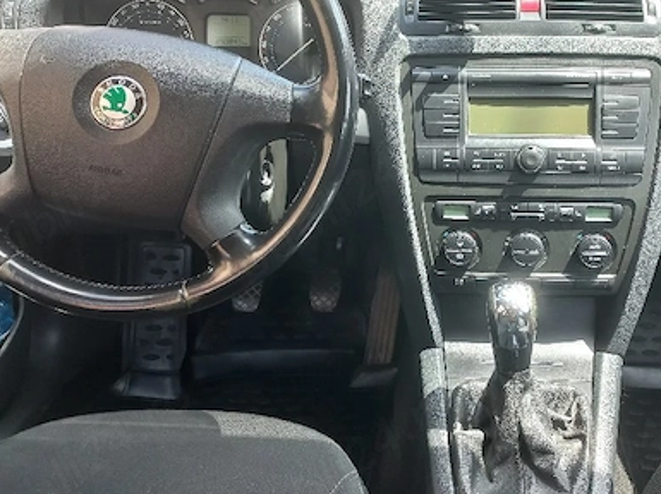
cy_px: 208
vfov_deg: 36.7
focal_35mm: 39
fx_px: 744
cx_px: 415
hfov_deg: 47.4
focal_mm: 4.6
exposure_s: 1/50
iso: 64
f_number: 1.8
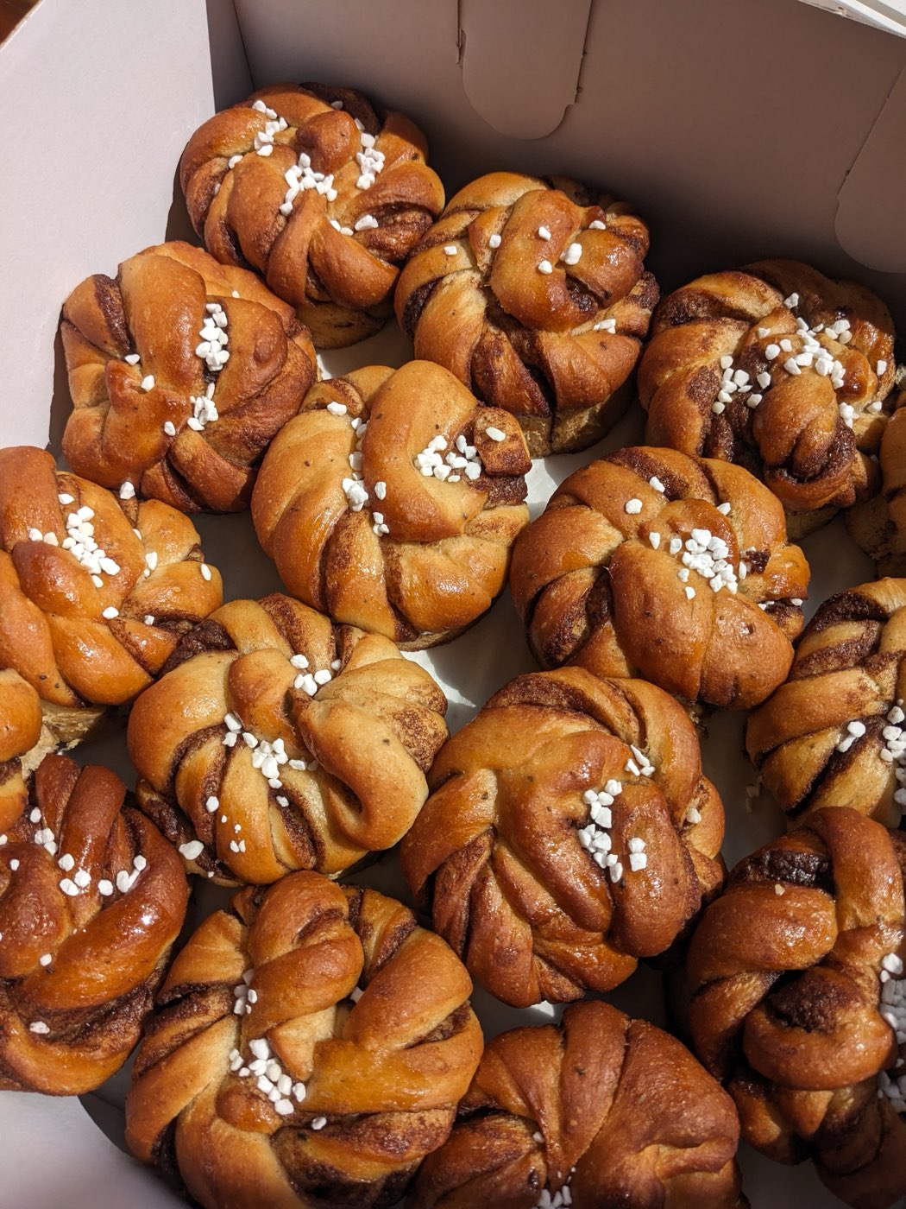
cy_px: 604
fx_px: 942
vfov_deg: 65.3
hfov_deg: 51.4
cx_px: 453
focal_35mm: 27
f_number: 1.73
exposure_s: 1/5882
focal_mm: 4.38
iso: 47
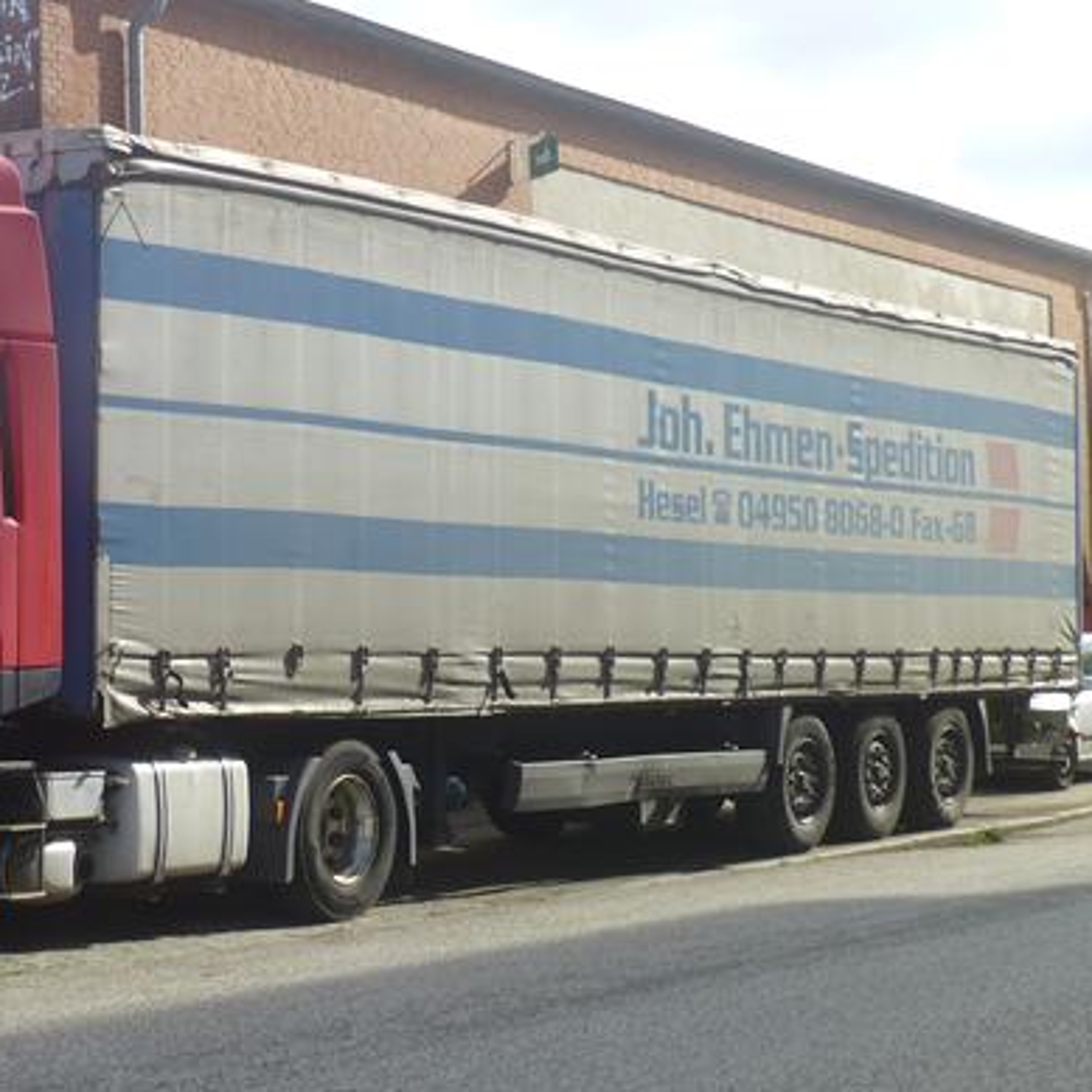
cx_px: 109
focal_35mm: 80
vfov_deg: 21.6
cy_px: 415
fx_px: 2855
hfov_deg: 21.2
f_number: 4.1
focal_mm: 7.9
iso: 100
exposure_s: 1/400
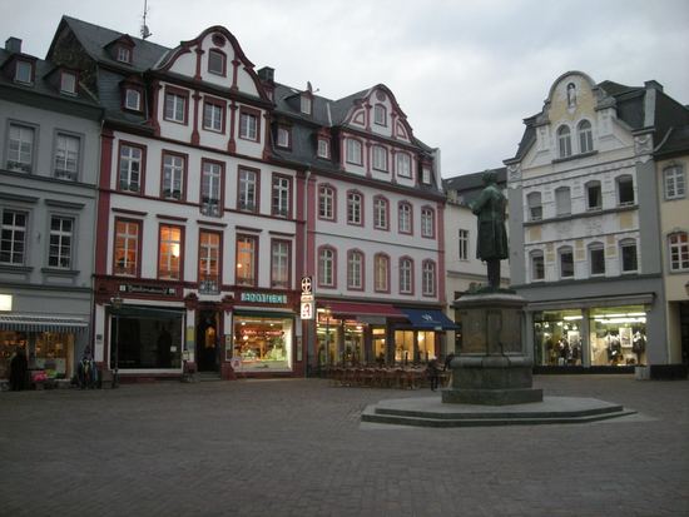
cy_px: 258
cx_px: 344
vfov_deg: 40.7
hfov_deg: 52.6
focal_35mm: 35
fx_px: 697
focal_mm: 5.7
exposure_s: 1/56.7
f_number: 2.8
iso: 257
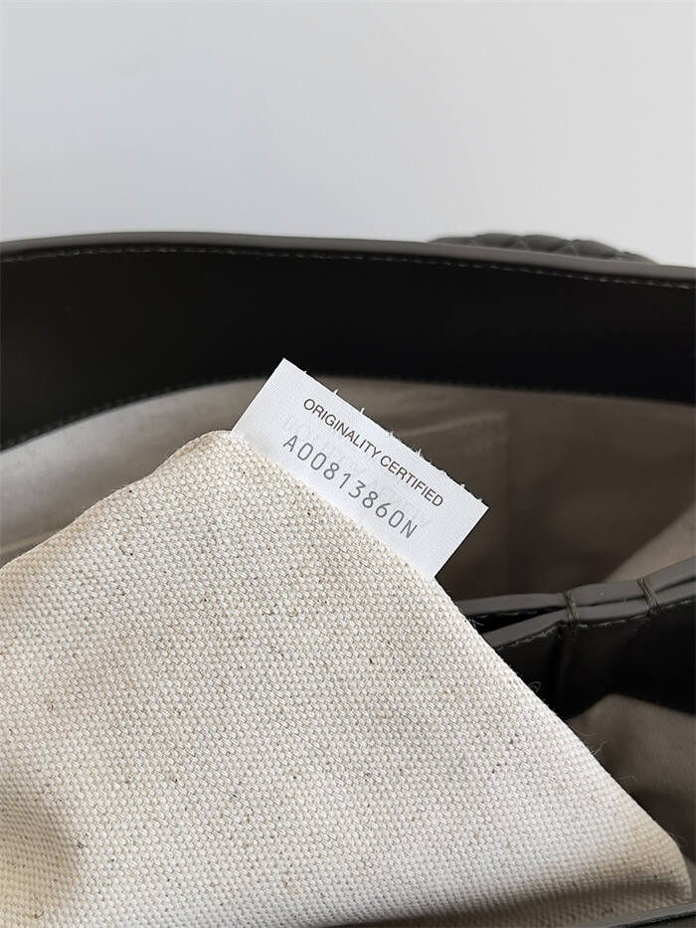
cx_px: 348
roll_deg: +11.4
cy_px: 464
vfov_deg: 67.3
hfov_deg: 53.1
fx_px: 697
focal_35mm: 26
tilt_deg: -43.2
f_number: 1.6
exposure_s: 1/121
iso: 40
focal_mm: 5.1
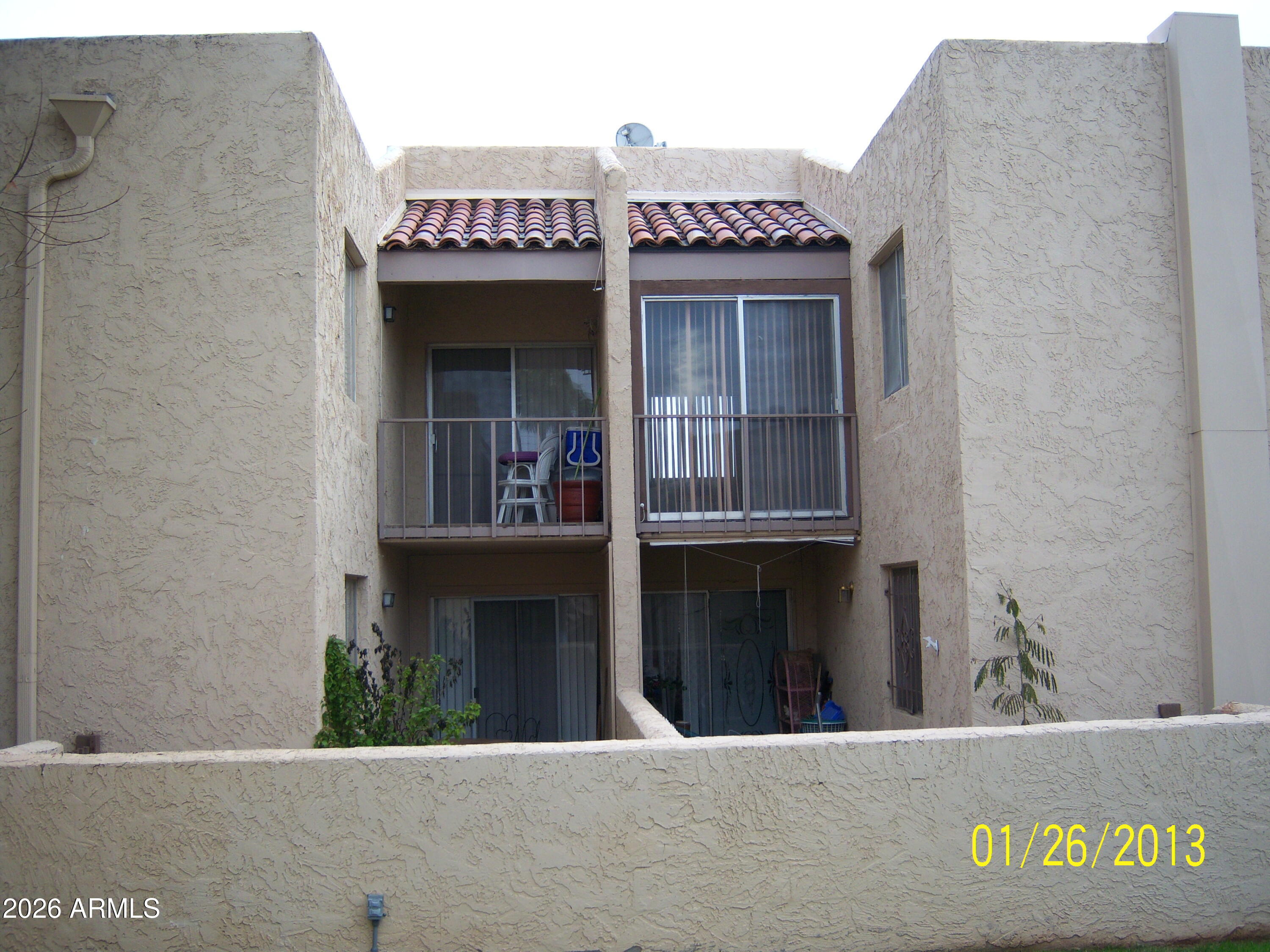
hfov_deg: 51.4
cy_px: 476
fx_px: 1321
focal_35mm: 36
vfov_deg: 39.7
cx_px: 635
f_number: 2.8
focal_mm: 7.5
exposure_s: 1/400
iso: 80
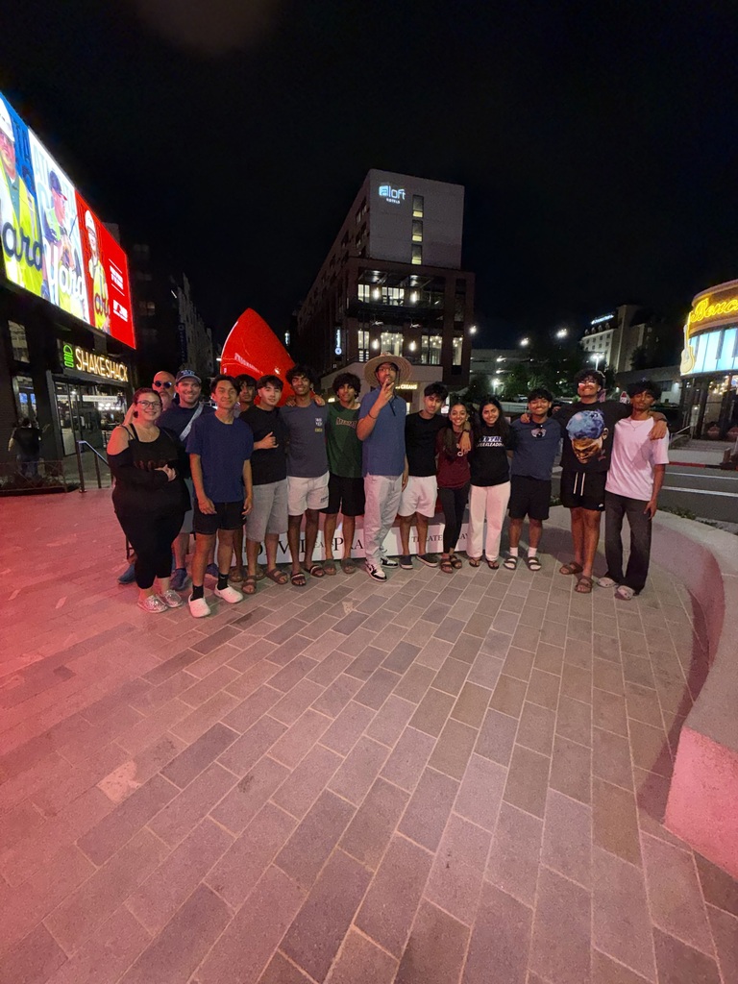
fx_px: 398
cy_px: 492
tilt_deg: -11.1
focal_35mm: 14
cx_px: 369
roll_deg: -0.5
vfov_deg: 102.1
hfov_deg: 85.7
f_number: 2.2
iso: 400
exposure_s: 1/33
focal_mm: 2.22
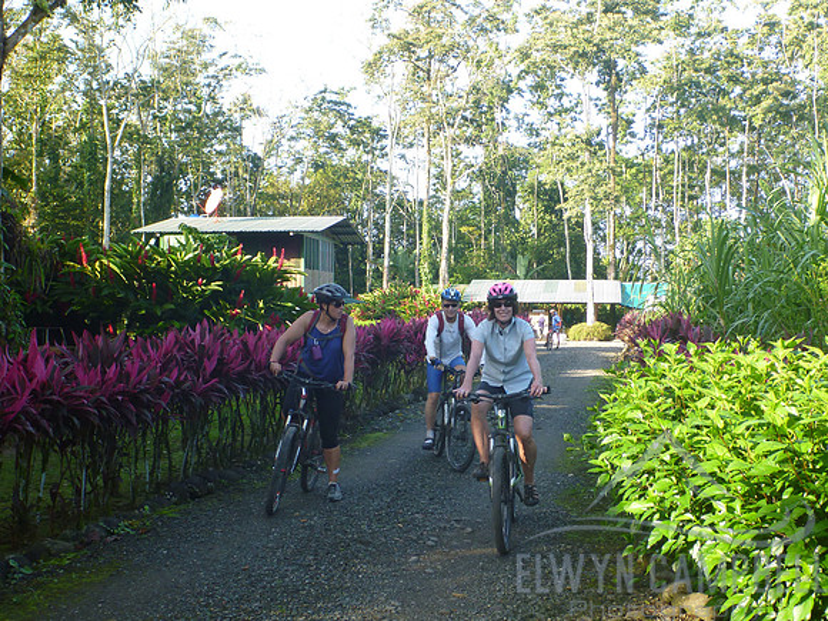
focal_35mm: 44
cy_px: 310
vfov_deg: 32.9
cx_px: 414
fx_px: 1052
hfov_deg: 42.9
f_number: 4.3
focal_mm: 7.8
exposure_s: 1/60
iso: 125
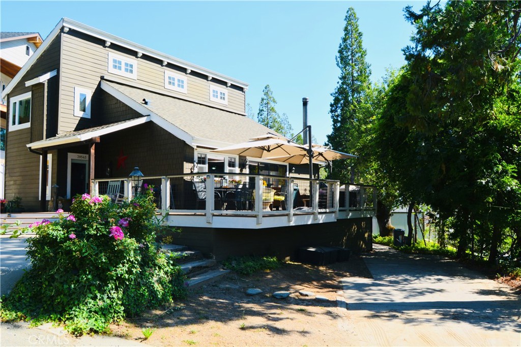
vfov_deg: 45.7
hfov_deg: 64.5
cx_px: 260
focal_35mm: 28
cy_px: 174
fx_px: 412
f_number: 10
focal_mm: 19
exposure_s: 1/250
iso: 320
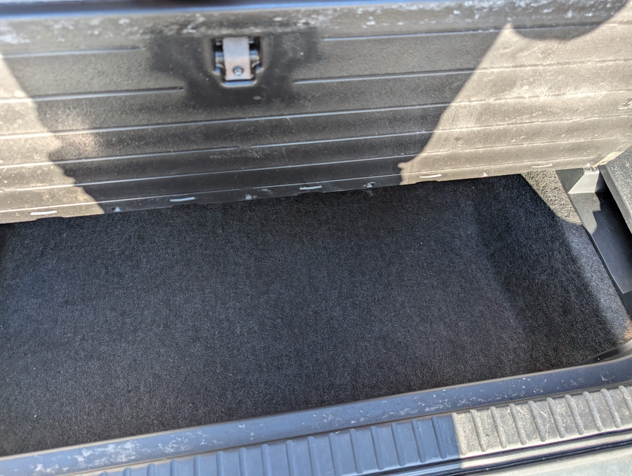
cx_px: 316
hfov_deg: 71.5
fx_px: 439
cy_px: 238
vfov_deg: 56.9
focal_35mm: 24
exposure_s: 1/522
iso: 244
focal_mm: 6.9
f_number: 1.68
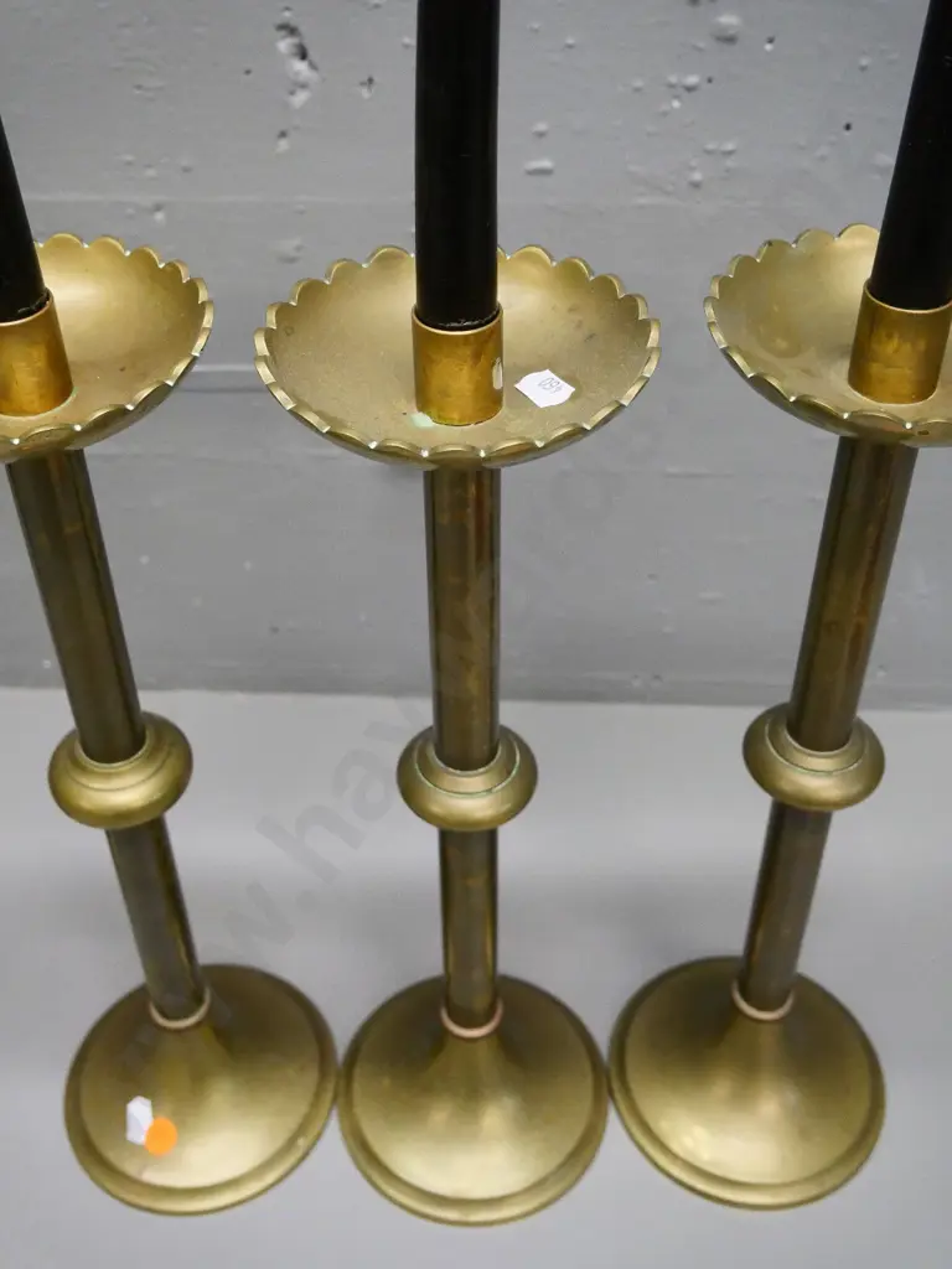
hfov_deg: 39.7
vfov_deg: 51.4
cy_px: 634
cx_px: 476
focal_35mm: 36
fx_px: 1320
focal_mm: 18
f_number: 5
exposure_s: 1/160
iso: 3200
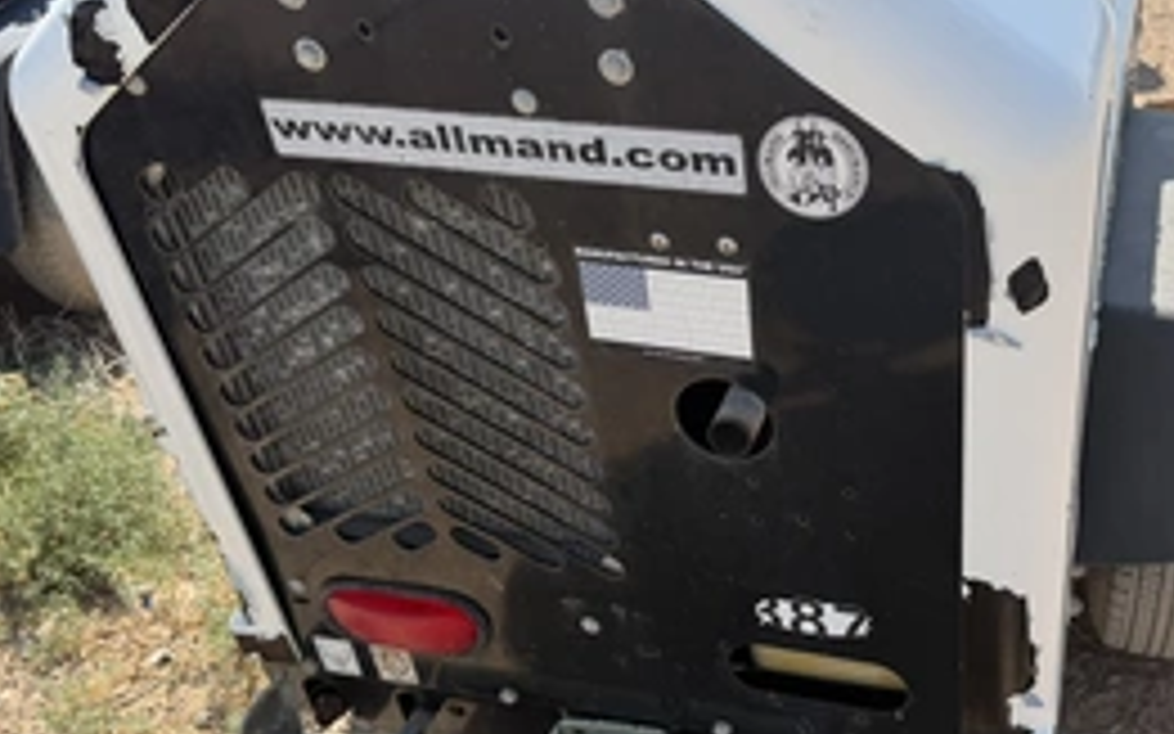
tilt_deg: -33.7
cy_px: 437
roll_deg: +2.2
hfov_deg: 49.5
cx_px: 783
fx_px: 1248
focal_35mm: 39
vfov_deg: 32.7
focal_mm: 6.76
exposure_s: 1/2611
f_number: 1.78
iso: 80
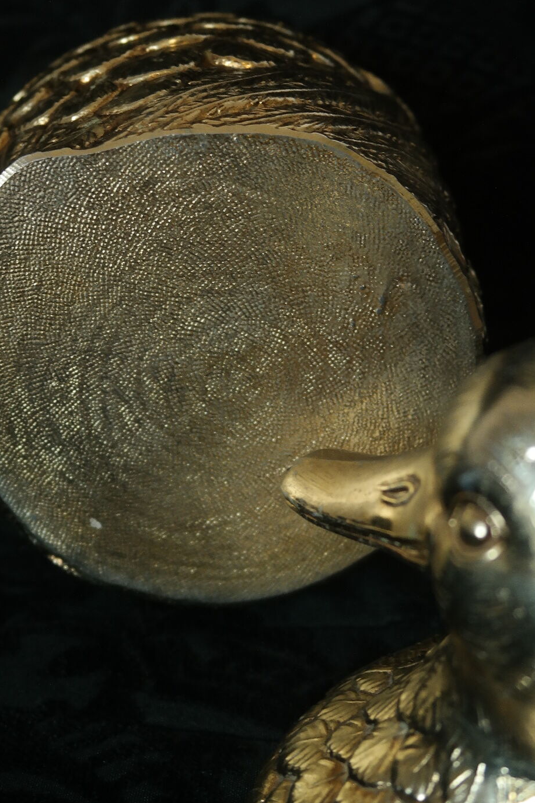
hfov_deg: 25.0
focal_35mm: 54
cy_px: 400
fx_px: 1204
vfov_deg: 36.9
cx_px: 223
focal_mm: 28
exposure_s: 1/30
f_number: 5.6
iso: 800
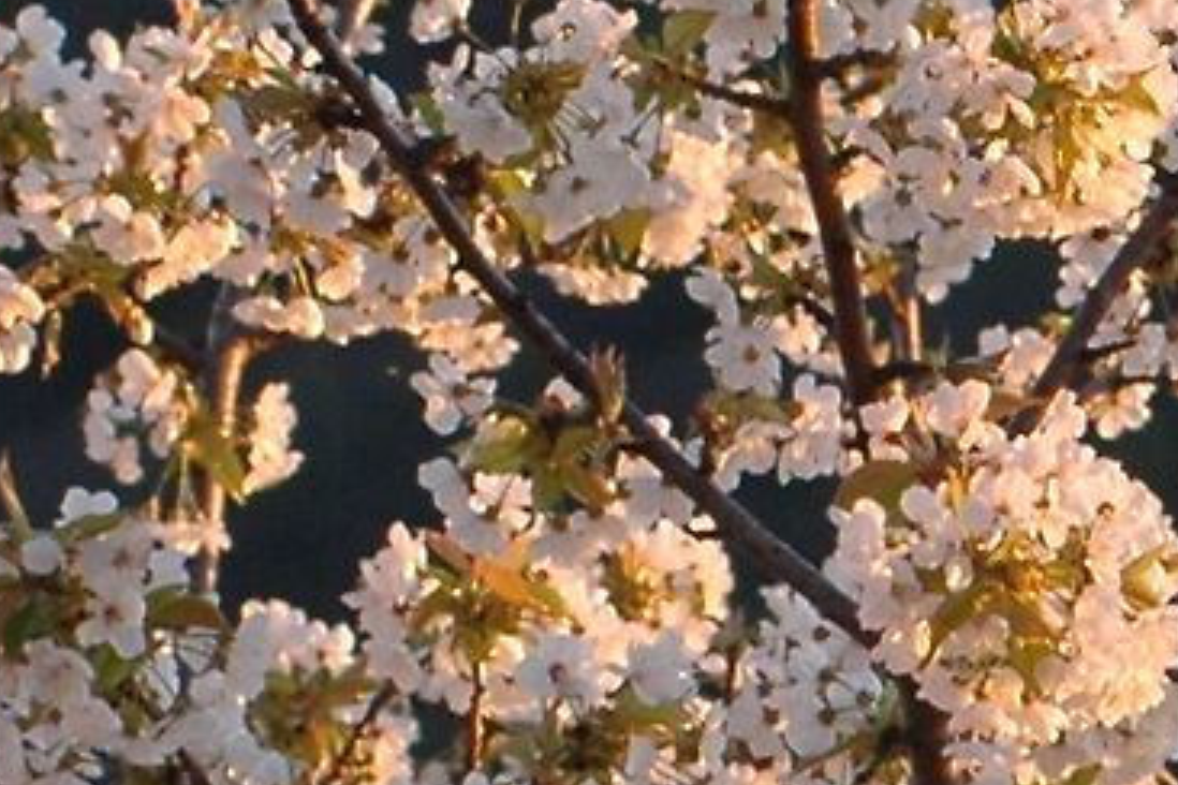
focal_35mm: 786
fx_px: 25718
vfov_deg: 1.7
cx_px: 2684
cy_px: 997
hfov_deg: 2.6
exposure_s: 1/100
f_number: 7.1
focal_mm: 80
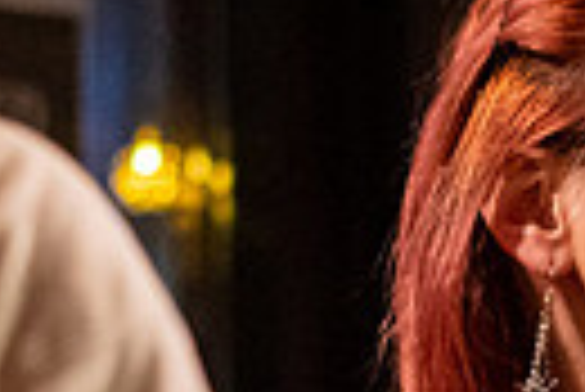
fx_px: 3937
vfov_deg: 5.7
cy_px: 463
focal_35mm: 242
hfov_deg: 8.5
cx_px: 437
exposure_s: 1/200
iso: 3200
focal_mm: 50
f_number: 1.8
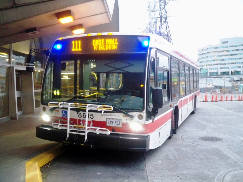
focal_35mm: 35
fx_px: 246
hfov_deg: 52.6
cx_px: 122
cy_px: 91
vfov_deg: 40.7
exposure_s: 1/60
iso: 640
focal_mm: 6.3
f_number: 3.1
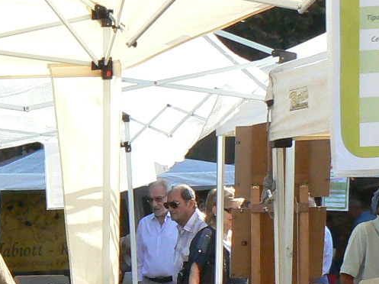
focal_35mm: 116
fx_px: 1269
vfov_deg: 12.4
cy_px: 366
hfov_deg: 15.4
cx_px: -229
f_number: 8
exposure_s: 1/250
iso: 200
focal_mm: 6
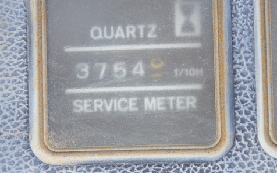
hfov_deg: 17.0
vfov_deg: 10.6
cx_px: 138
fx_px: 928
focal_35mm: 123
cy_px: 76
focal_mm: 20.6
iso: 200
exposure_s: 1/100
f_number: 5.2
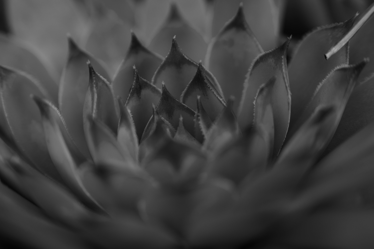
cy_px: 124
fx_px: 1163
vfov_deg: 12.2
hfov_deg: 18.3
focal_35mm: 112
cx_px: 187
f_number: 4.5
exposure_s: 1/640
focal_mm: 75
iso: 200
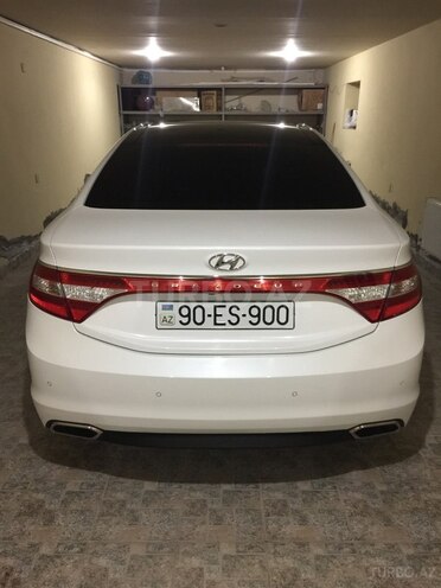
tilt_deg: -21.4
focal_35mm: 29
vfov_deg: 61.7
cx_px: 220
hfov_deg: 48.2
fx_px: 493
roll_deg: +0.6
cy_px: 294
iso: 125
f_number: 2.2
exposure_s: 1/8
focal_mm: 4.15
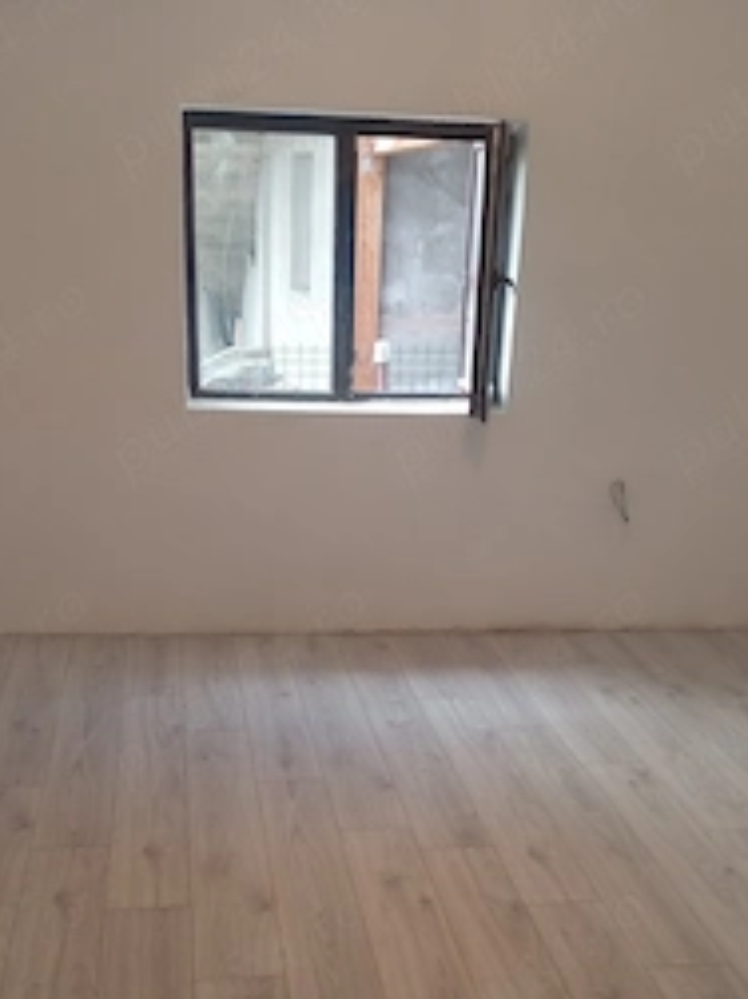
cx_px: 378
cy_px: 750
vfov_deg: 45.2
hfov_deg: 35.9
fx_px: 1153
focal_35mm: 40
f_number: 1.8
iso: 179
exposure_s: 1/100
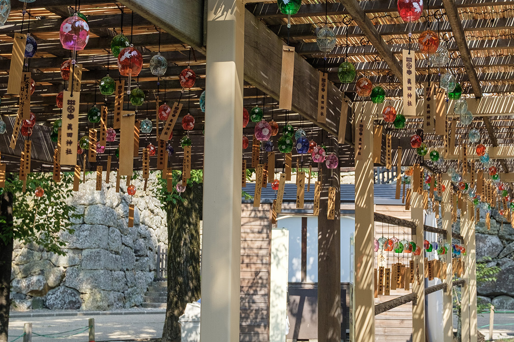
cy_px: 117
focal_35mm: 61
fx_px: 871
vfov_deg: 22.2
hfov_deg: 32.8
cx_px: 308
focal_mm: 24
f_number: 7.1
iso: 400
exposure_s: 1/240
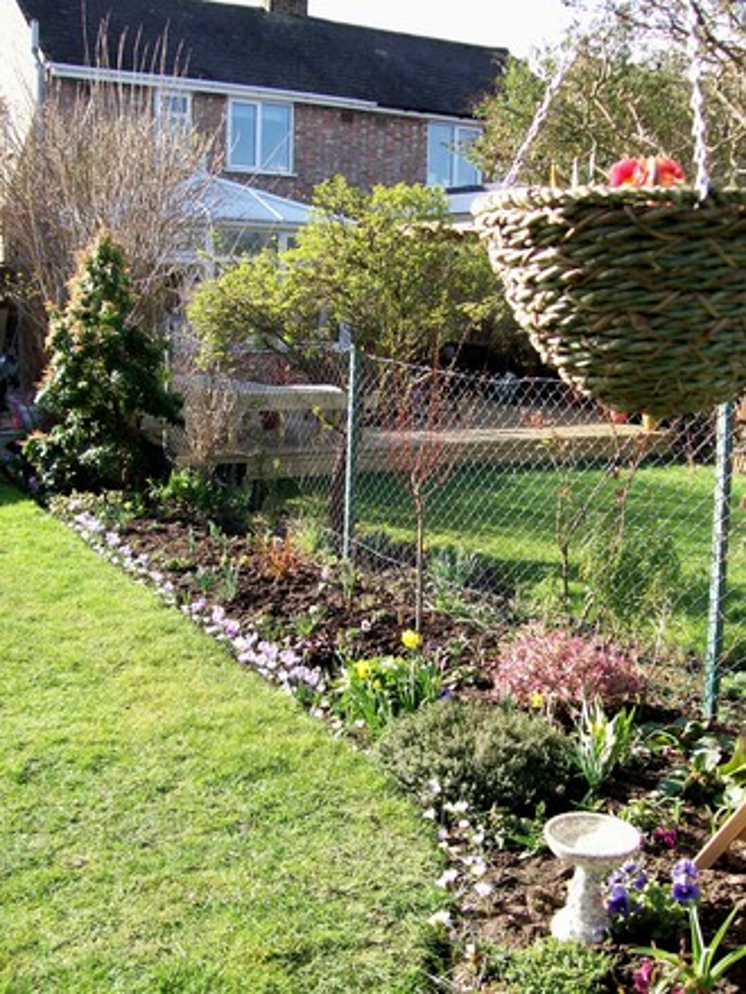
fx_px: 1034
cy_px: 497
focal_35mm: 36
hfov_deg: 39.7
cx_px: 373
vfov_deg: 51.4
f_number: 2.7
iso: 80
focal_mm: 6
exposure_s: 1/407
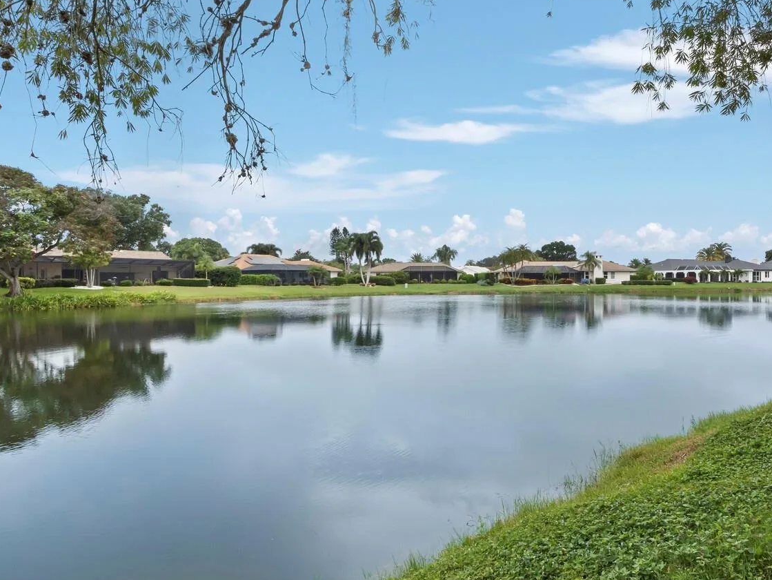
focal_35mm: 20
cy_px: 283
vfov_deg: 66.0
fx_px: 446
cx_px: 425
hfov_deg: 81.5
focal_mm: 7
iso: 400
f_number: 11
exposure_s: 1/60
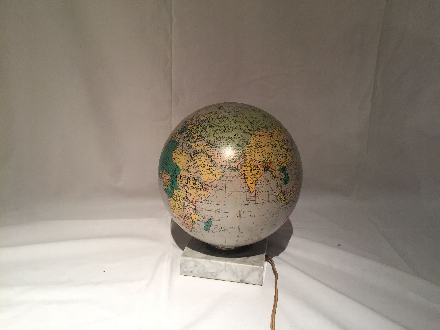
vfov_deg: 48.2
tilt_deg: -17.7
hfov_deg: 61.7
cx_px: 220
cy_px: 165
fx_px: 369
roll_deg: -2.2
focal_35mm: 29
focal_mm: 4.15
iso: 40
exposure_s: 1/33
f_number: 2.2
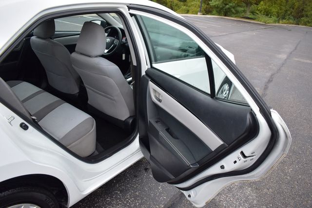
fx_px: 234
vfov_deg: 48.0
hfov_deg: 67.4
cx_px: 156
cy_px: 104
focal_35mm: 27
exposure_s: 1/250
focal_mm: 18
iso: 400
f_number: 4
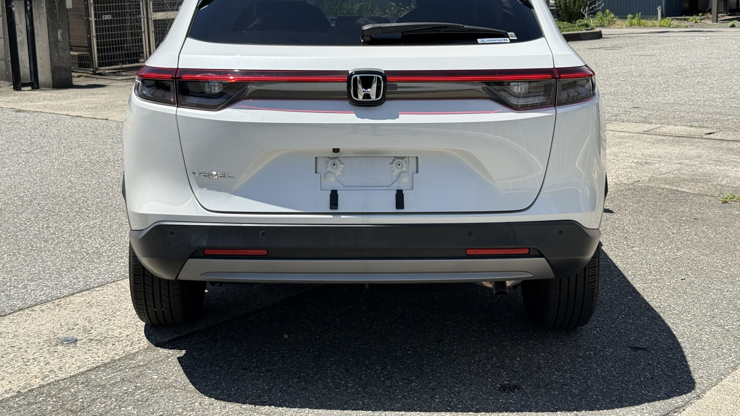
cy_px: 150
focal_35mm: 53
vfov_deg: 22.6
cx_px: 368
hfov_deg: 39.2
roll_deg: +1.2
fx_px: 1040
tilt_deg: -9.5
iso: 64
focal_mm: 6.76
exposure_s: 1/5587
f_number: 1.78
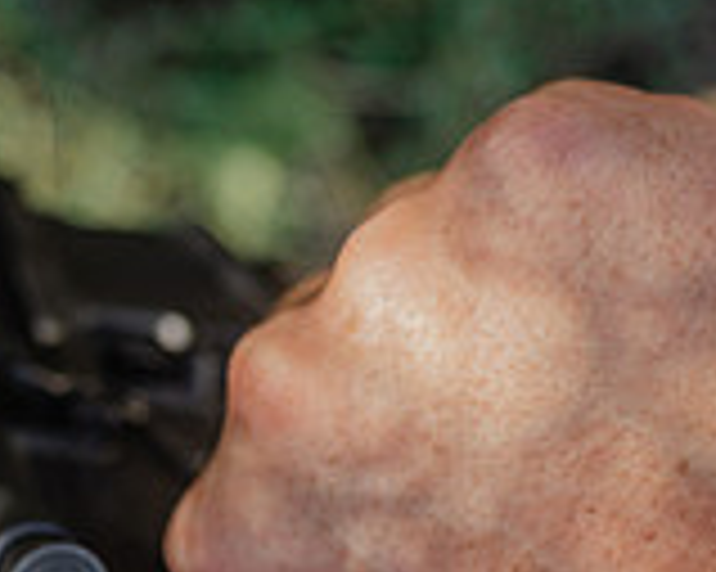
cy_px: 700
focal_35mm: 89
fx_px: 1885
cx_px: 266
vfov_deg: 16.5
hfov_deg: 21.5
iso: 32
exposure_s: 1/80
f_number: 2.8
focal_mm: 26
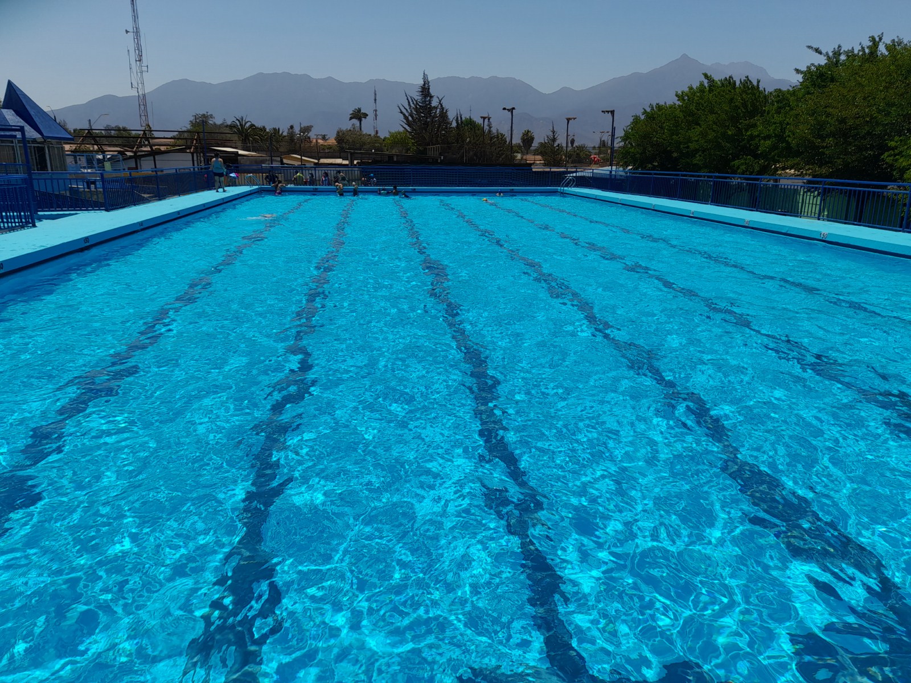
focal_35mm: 25
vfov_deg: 54.9
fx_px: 658
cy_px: 342
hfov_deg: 69.4
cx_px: 456
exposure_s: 1/1364
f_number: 2
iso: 20
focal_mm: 4.6
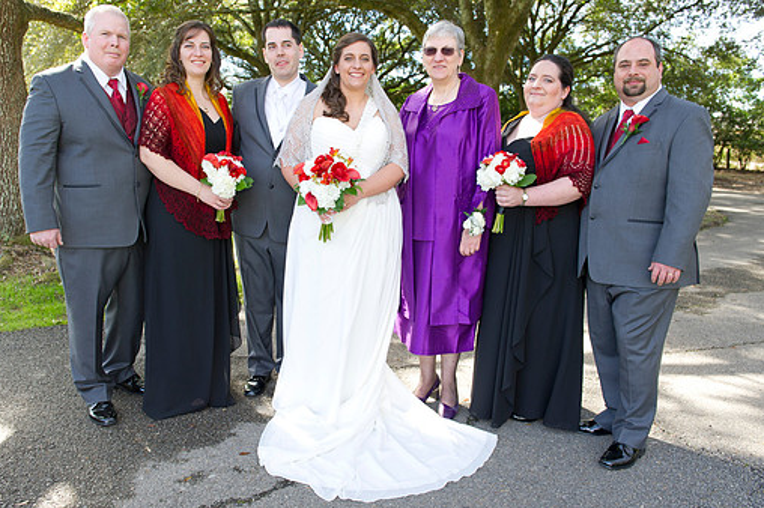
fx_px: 679
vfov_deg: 41.1
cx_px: 353
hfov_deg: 58.7
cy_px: 254
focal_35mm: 32
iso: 320
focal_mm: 28
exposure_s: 1/125
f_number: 5.6
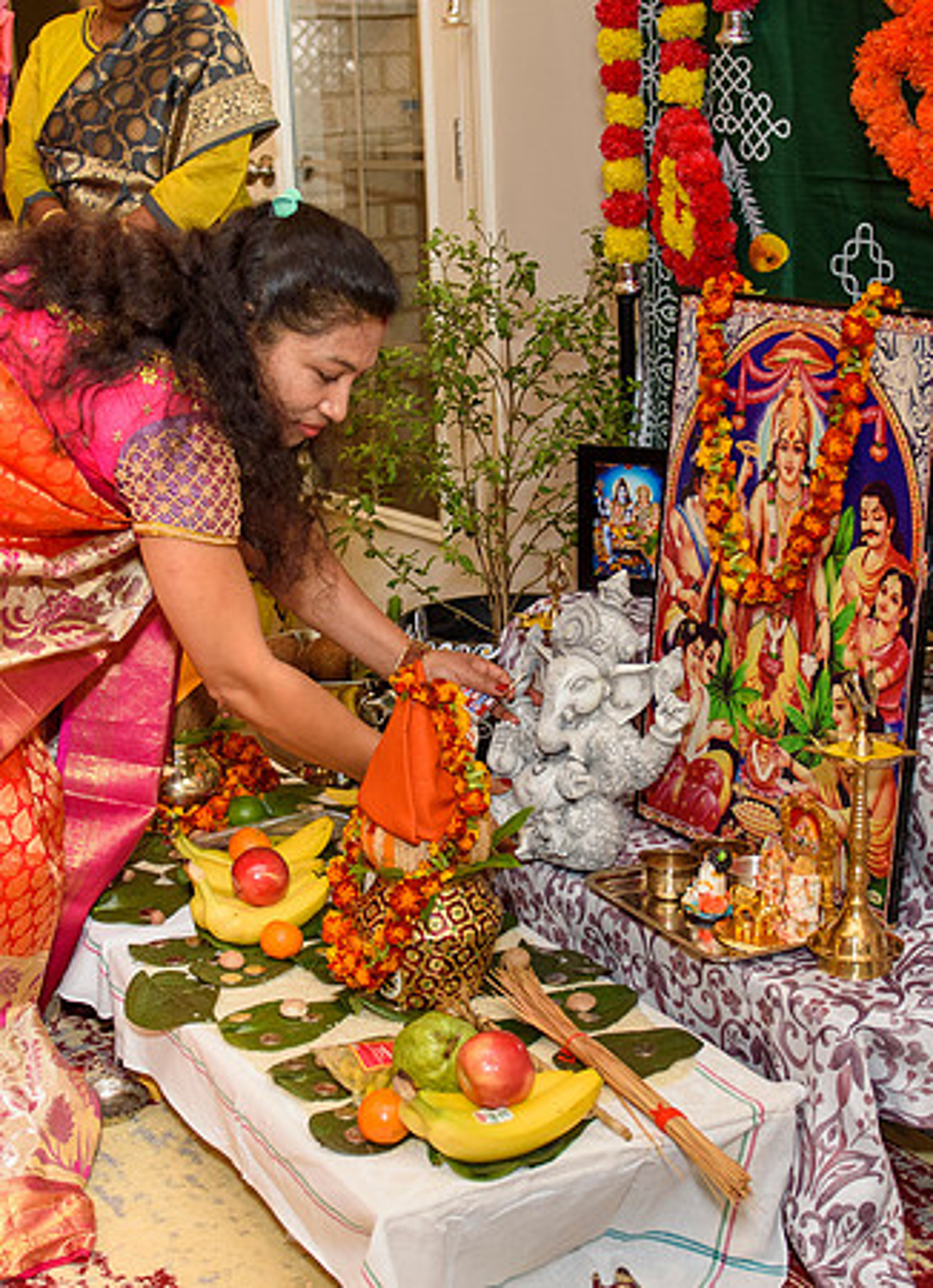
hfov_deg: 24.0
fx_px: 2197
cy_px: 676
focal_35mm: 60
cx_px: 423
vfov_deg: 32.7
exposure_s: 1/250
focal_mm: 28
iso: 640
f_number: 3.5
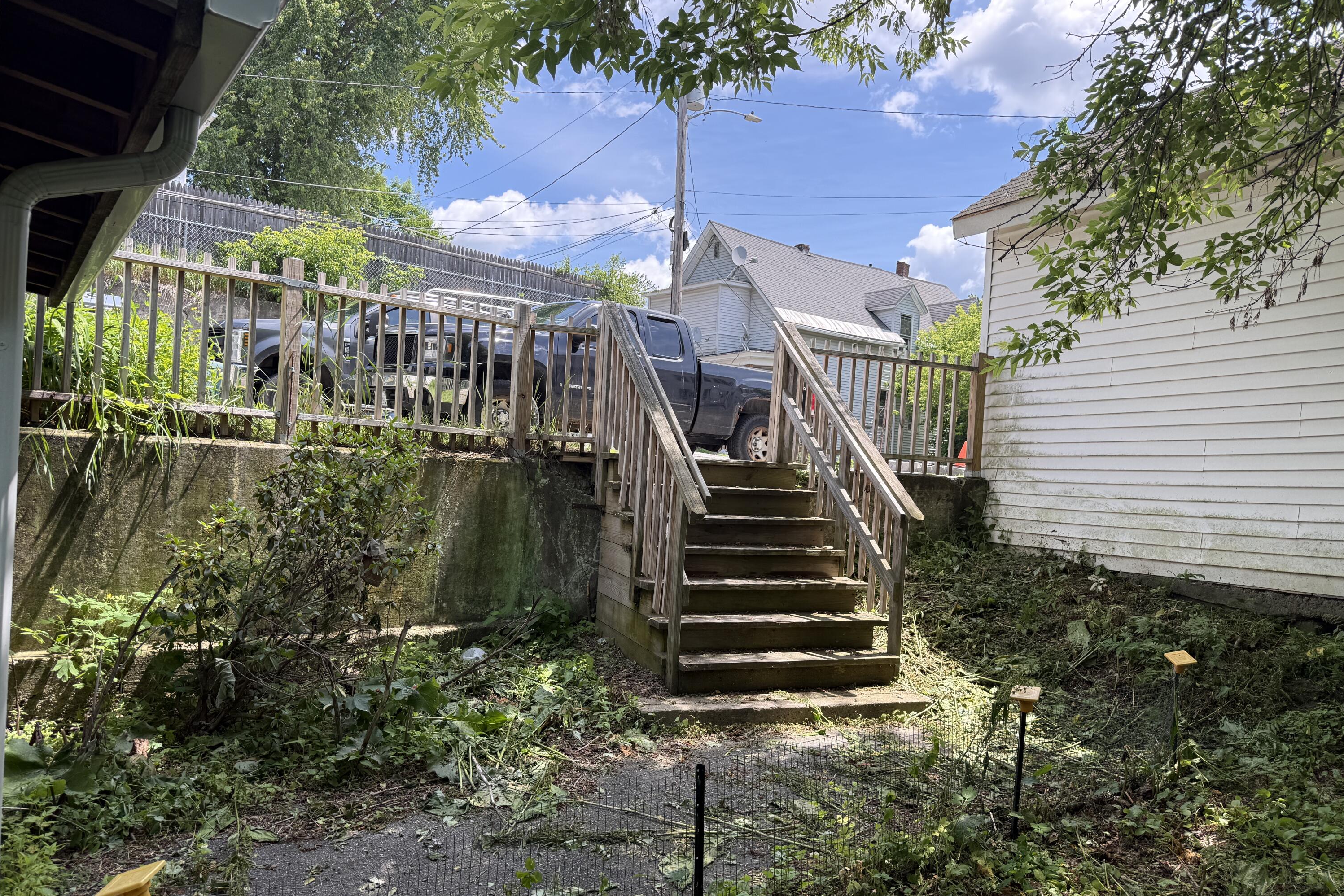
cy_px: 494
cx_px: 672
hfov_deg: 71.5
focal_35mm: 25
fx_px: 933
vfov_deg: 51.2
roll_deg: -1.0
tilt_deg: +1.4
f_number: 1.78
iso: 80
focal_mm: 6.76
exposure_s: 1/979
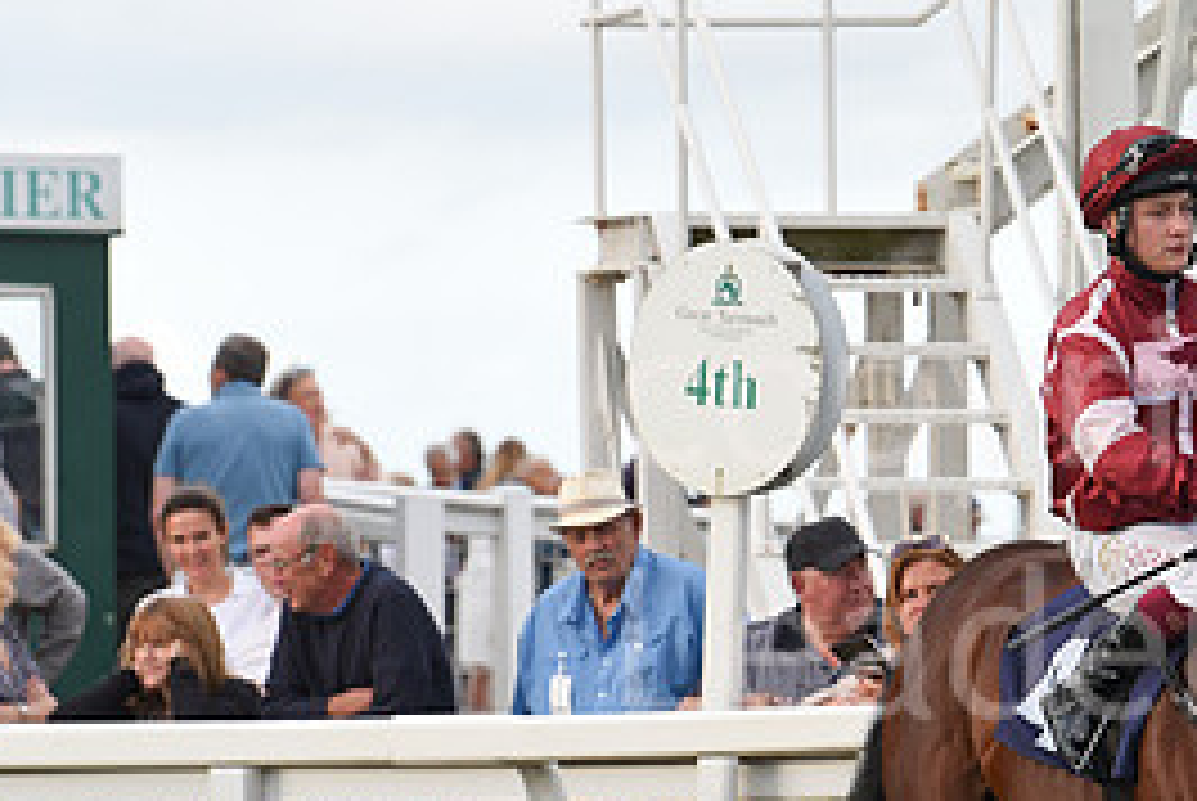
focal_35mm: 436
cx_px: 1206
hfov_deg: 4.7
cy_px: 686
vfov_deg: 3.2
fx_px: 14513
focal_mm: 200
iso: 400
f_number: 5.6
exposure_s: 1/500
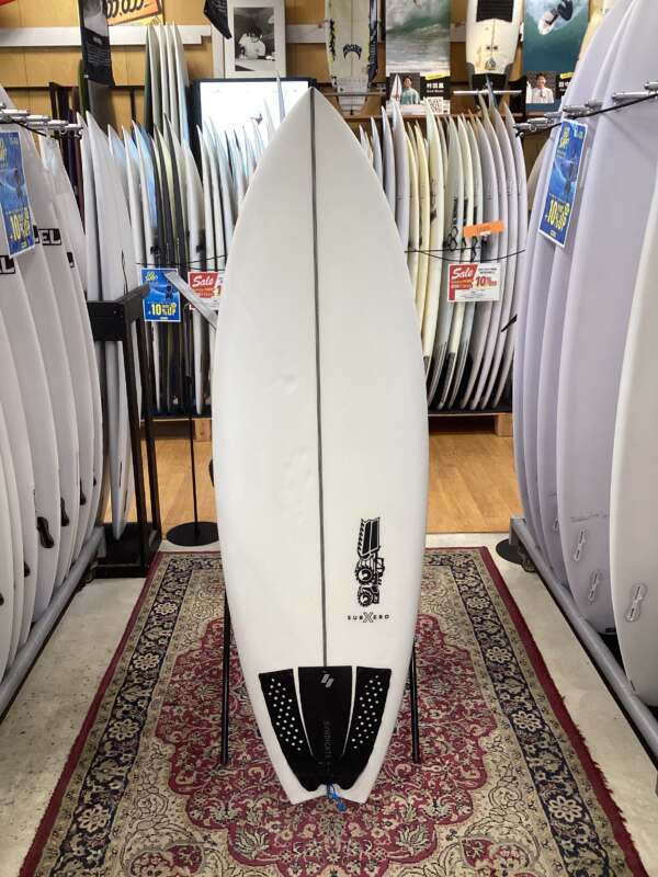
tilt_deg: -16.9
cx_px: 329
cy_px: 438
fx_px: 786
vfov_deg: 58.4
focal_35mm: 31
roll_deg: -2.0
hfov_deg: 45.4
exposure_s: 1/50
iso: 80
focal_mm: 3.3
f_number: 2.4
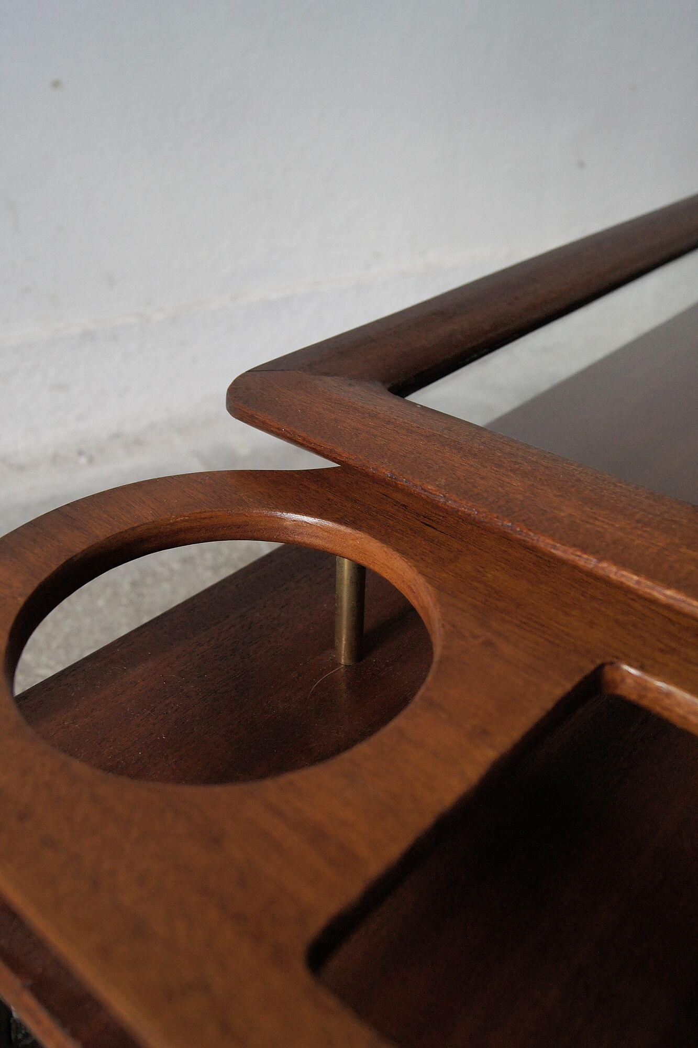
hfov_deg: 40.0
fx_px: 960
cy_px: 524
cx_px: 349
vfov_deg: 57.2
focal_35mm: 33
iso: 400
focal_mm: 22
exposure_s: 1/100
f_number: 5.6
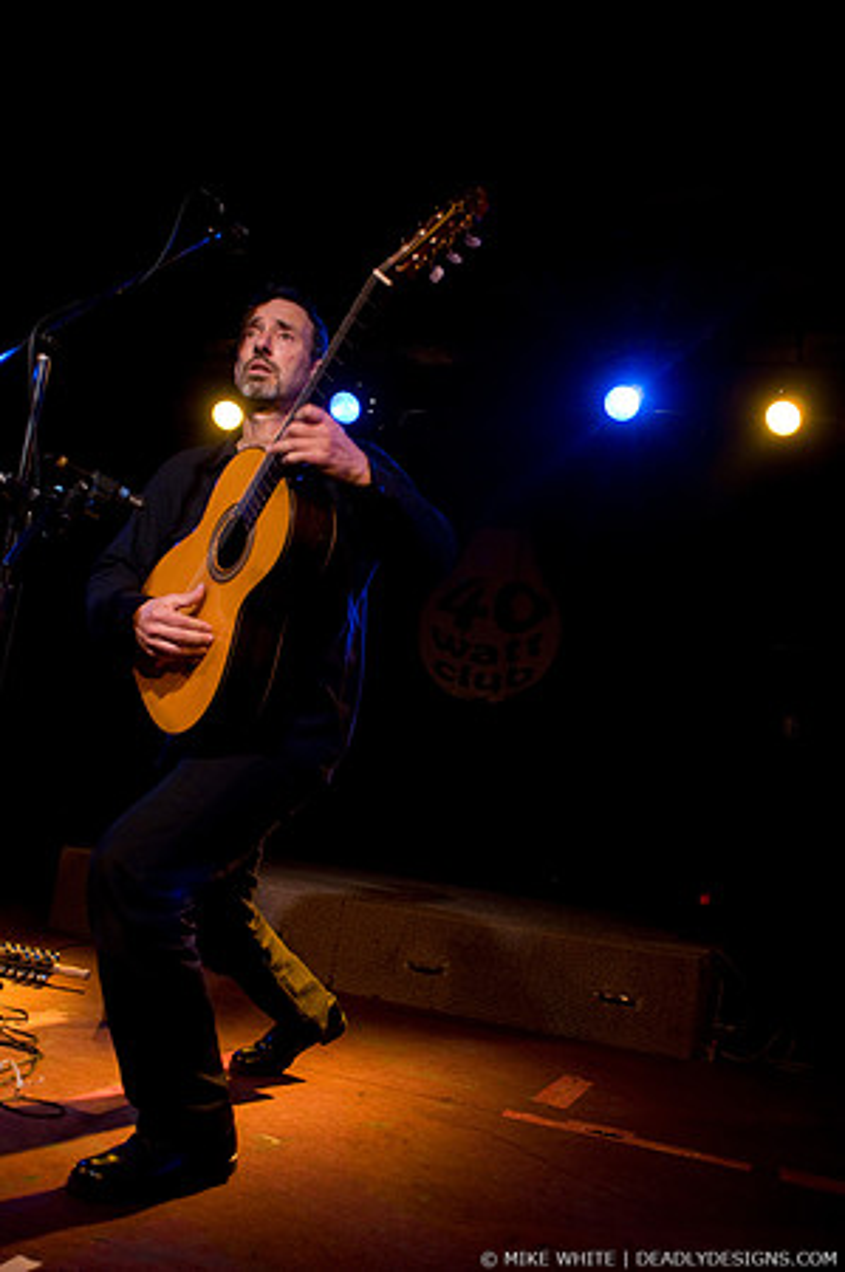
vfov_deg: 62.0
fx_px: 1059
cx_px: 422
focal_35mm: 30
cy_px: 636
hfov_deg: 43.5
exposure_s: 1/60
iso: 800
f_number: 2.8
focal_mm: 20
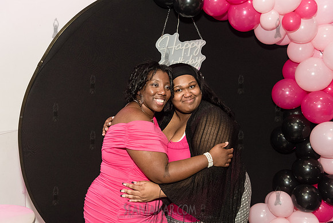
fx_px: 324
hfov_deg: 54.4
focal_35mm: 35
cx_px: 166
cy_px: 112
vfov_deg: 37.9
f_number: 4.5
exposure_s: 1/200
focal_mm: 35
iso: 4000
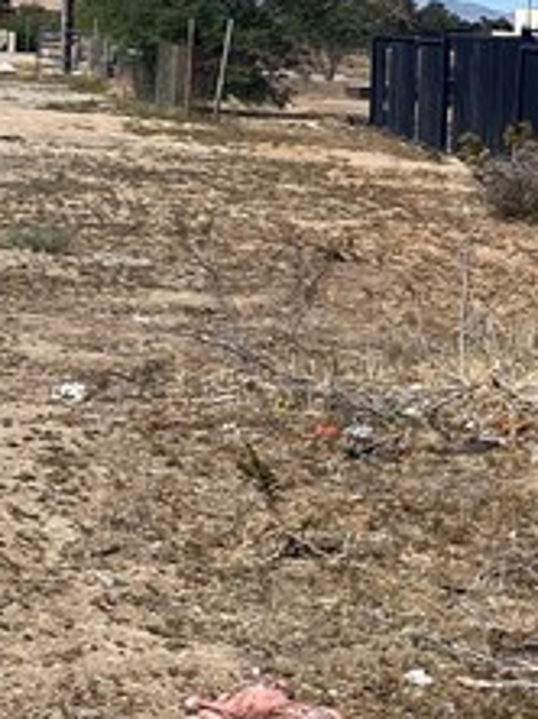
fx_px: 2492
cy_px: 314
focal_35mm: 120
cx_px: 1027
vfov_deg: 16.4
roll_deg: -4.2
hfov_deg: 11.3
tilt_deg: -4.1
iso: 32
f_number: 1.8
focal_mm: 4.25
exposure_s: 1/4274
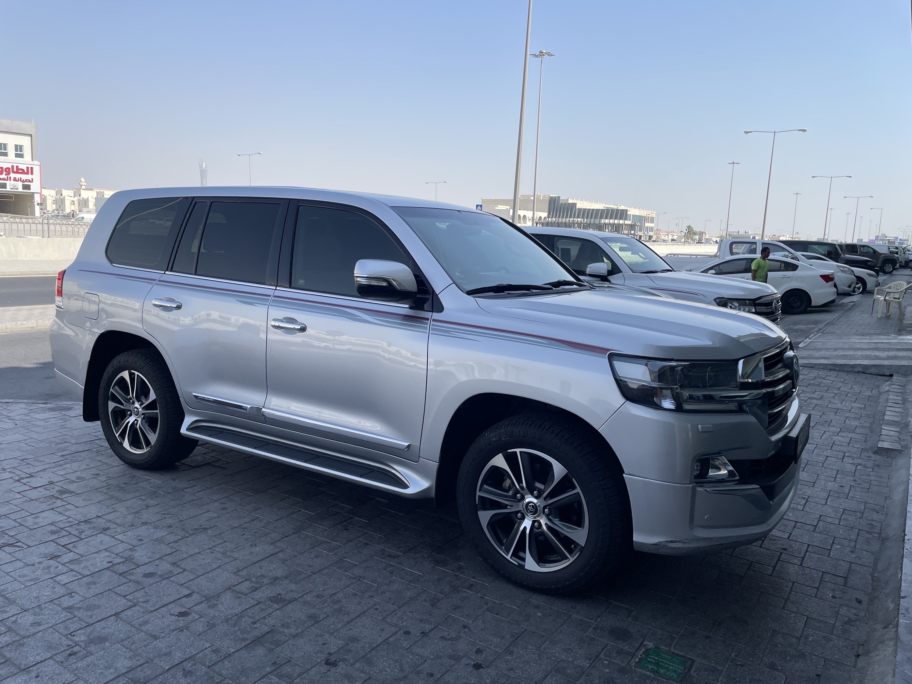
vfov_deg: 53.1
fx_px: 685
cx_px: 456
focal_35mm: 26
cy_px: 342
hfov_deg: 67.3
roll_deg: -1.2
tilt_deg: -7.0
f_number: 1.6
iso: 32
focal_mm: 4.2
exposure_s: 1/2618
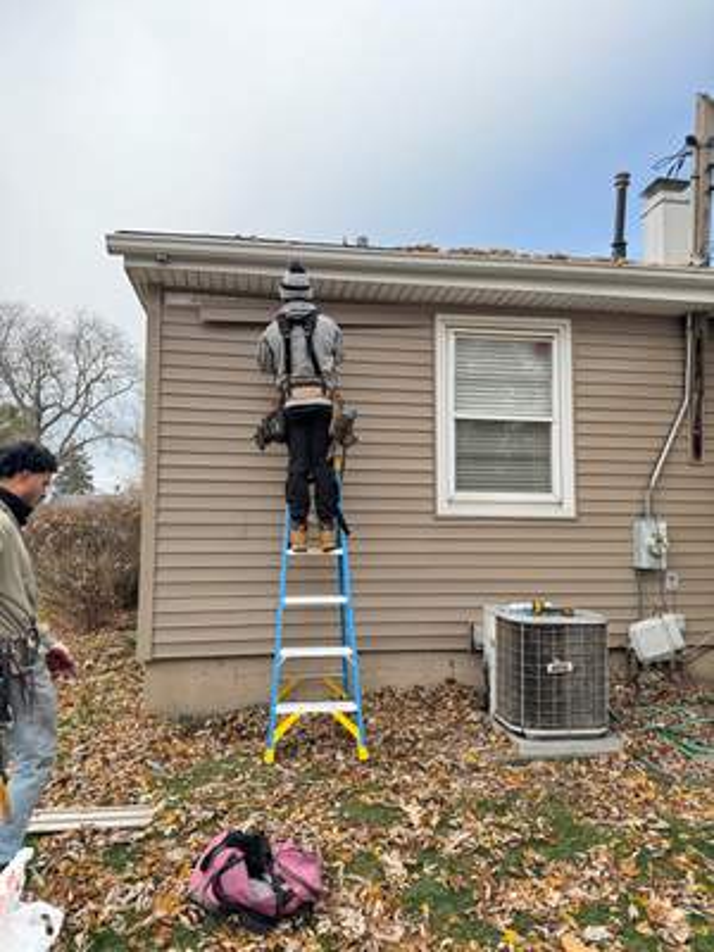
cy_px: 476
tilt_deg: +3.8
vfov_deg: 71.6
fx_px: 660
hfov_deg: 56.8
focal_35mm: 24
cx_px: 357
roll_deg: -0.4
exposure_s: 1/1678
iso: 80
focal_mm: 6.76
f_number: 1.78
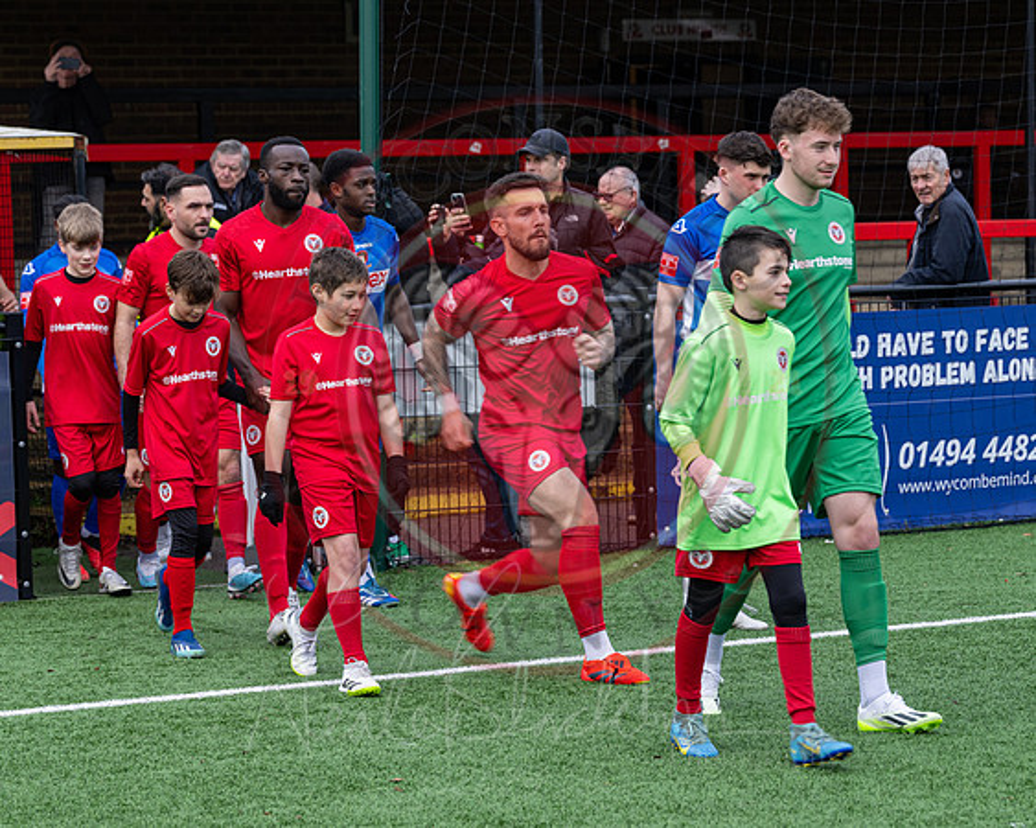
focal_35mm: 126
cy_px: 408
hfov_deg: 15.3
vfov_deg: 12.2
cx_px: 408
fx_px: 3866
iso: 250
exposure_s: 1/250
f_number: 5
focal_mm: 105
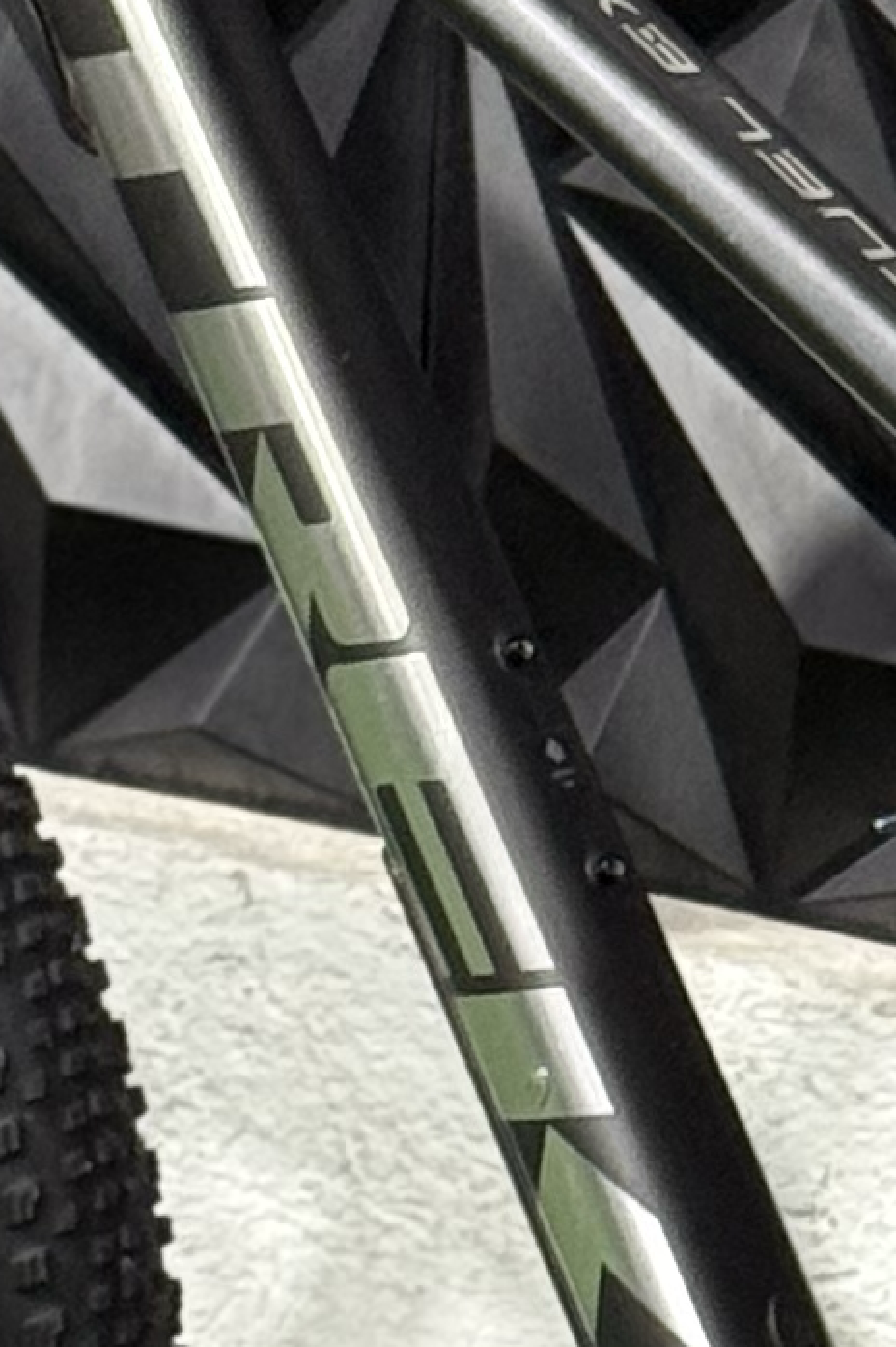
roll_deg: -2.7
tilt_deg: -9.7
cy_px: 172
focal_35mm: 289
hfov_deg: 4.7
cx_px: 1288
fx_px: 10799
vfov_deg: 7.1
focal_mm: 6.76
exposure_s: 1/60
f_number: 1.78
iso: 250
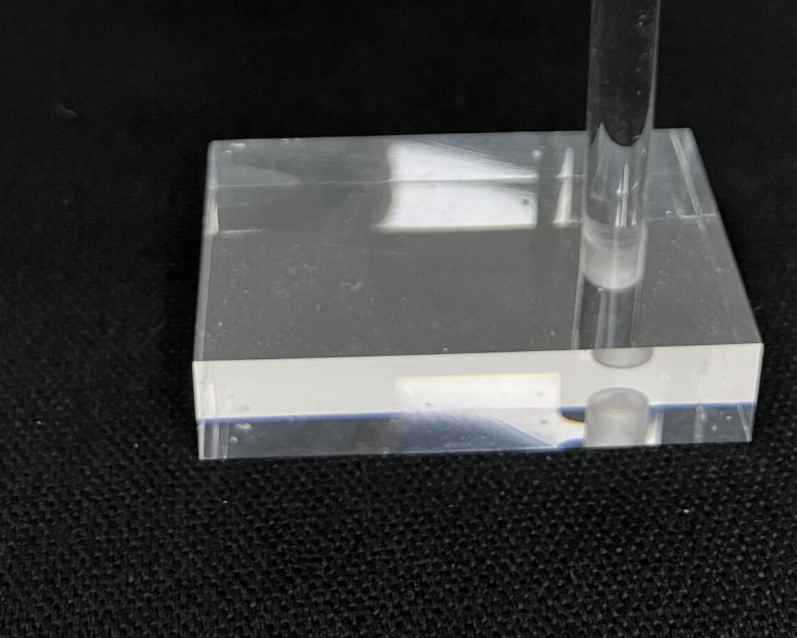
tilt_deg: -24.4
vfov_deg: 21.7
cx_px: 341
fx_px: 1463
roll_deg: +1.5
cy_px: -238
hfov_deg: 30.4
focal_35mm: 62
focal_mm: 3.99
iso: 50
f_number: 1.8
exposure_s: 1/50
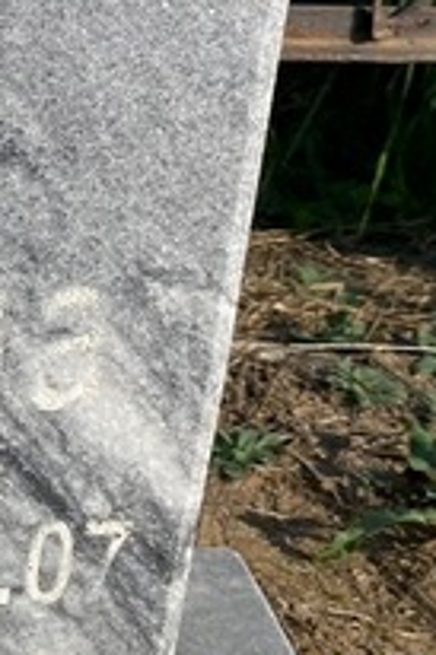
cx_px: -363
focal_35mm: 105
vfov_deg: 19.2
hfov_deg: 11.9
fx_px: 1911
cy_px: 76
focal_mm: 4.25
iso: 32
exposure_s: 1/3984
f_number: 1.8
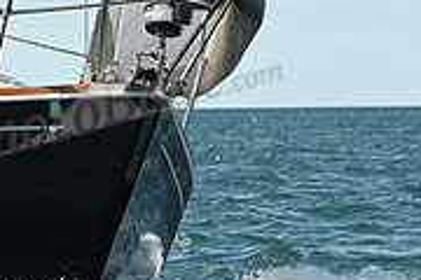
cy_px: 18
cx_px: -166
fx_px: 5087
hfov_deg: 4.7
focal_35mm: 435
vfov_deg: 3.2
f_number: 8
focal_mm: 135
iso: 320
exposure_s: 1/1000
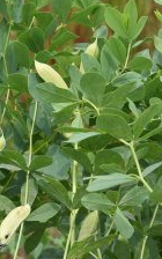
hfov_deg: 5.7
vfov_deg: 9.1
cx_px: -20
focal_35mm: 229
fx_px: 1618
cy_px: 187
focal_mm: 82
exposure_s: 1/400
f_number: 9
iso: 400
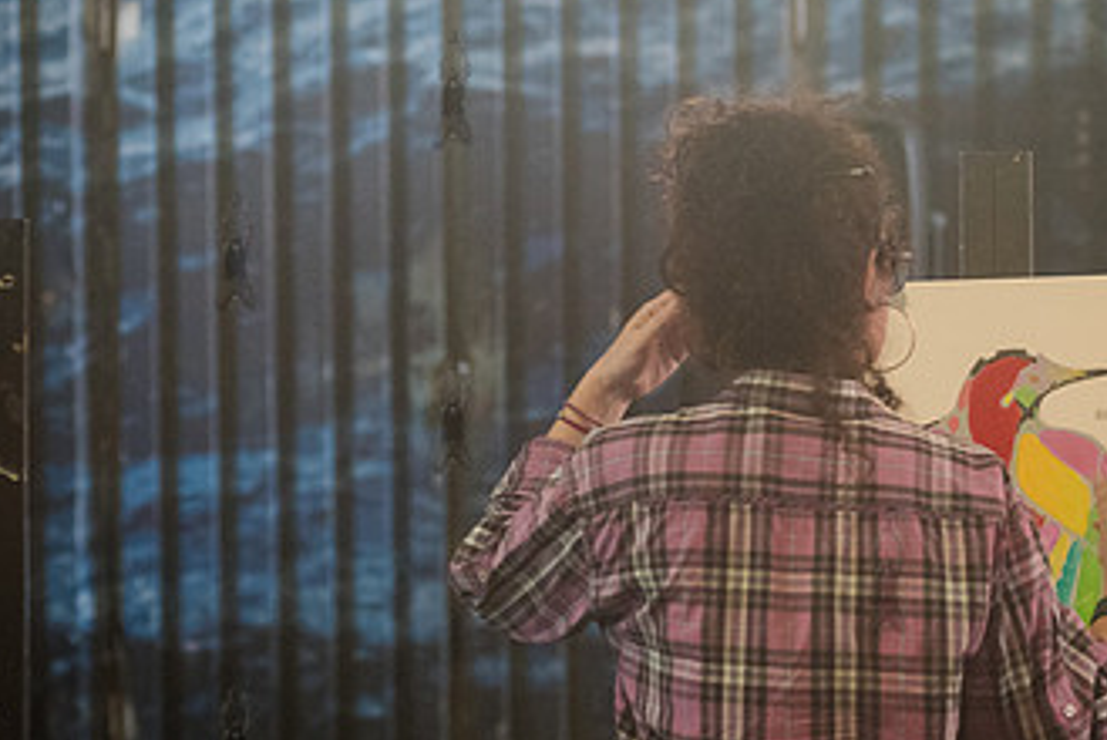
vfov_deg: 8.1
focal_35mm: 170
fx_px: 5232
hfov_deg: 12.0
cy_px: 370
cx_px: 865
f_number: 4
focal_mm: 80
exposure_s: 1/125
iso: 5000
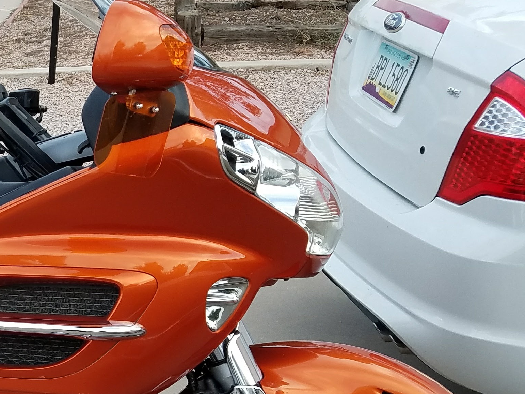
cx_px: -151
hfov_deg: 24.9
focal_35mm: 68
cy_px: 337
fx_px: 1031
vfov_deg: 21.2
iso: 50
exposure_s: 1/131
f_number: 1.7
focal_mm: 4.2
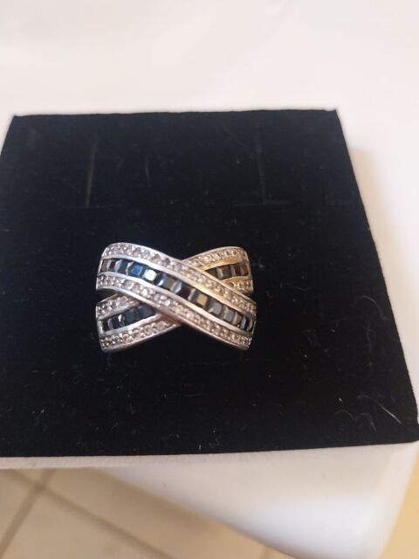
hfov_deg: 53.1
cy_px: 280
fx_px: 420
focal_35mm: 26
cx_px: 210
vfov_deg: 67.3
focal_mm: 4
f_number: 1.8
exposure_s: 1/25
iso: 400
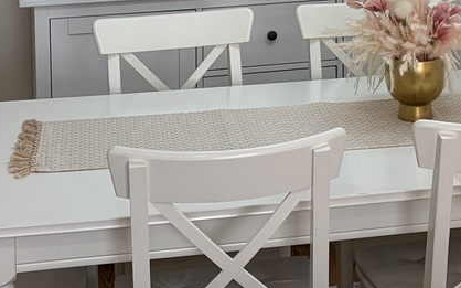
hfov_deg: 21.6
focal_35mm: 95
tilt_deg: -4.9
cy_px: -120
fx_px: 1193
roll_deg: +0.6
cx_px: 363
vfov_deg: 13.1
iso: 50
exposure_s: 1/171
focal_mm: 5.96
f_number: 1.6
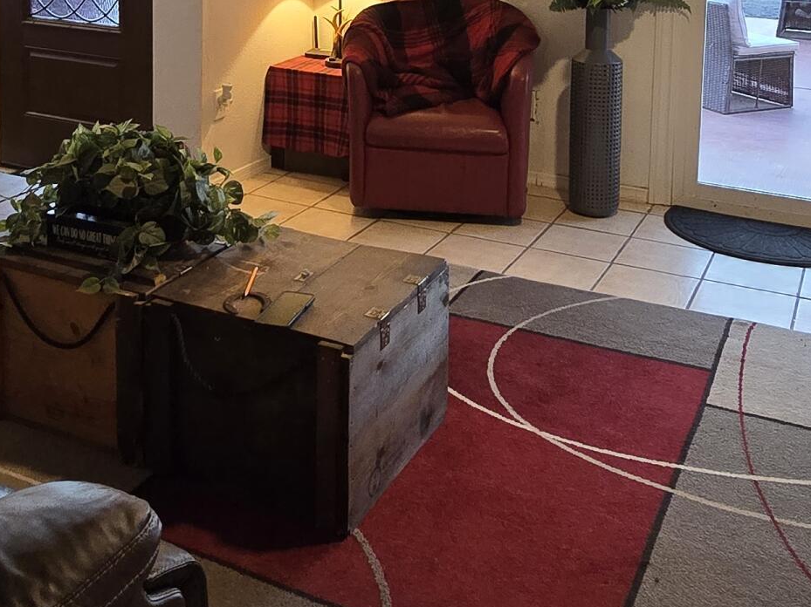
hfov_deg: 44.6
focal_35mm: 42
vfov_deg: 31.1
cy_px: -38
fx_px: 984
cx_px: 324
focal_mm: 2.2
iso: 400
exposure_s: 1/60
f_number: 2.2
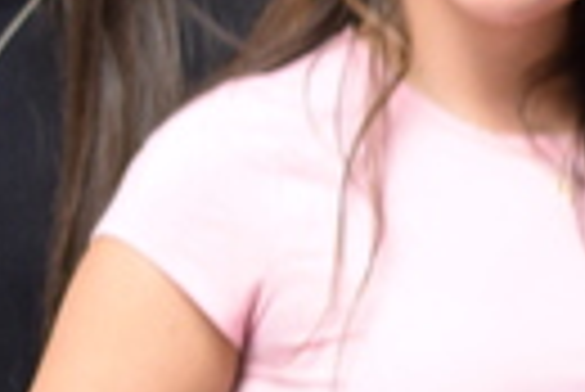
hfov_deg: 5.0
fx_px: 6718
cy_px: 750
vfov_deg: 3.3
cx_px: 729
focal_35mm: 413
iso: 800
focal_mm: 35
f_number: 3.2
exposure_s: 1/60
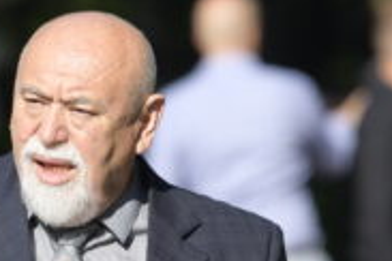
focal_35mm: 1121
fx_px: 12205
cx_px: -32
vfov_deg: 1.2
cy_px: 331
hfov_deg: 1.8
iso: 320
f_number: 4
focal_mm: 200
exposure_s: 1/2000
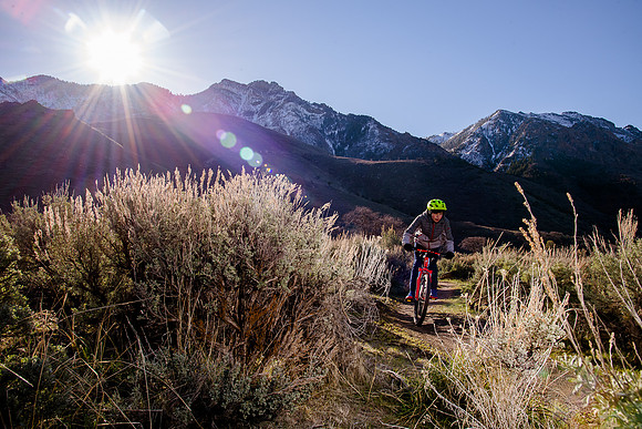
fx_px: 501
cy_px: 215
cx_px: 322
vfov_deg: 46.3
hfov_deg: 65.3
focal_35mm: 28
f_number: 14
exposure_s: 1/160
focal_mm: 28
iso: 250
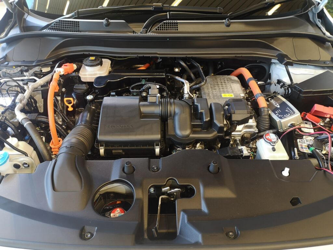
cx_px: 166
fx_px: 260
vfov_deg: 51.4
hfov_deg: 65.3
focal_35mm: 27
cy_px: 125
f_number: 1.8
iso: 160
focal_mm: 3.95
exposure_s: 1/50
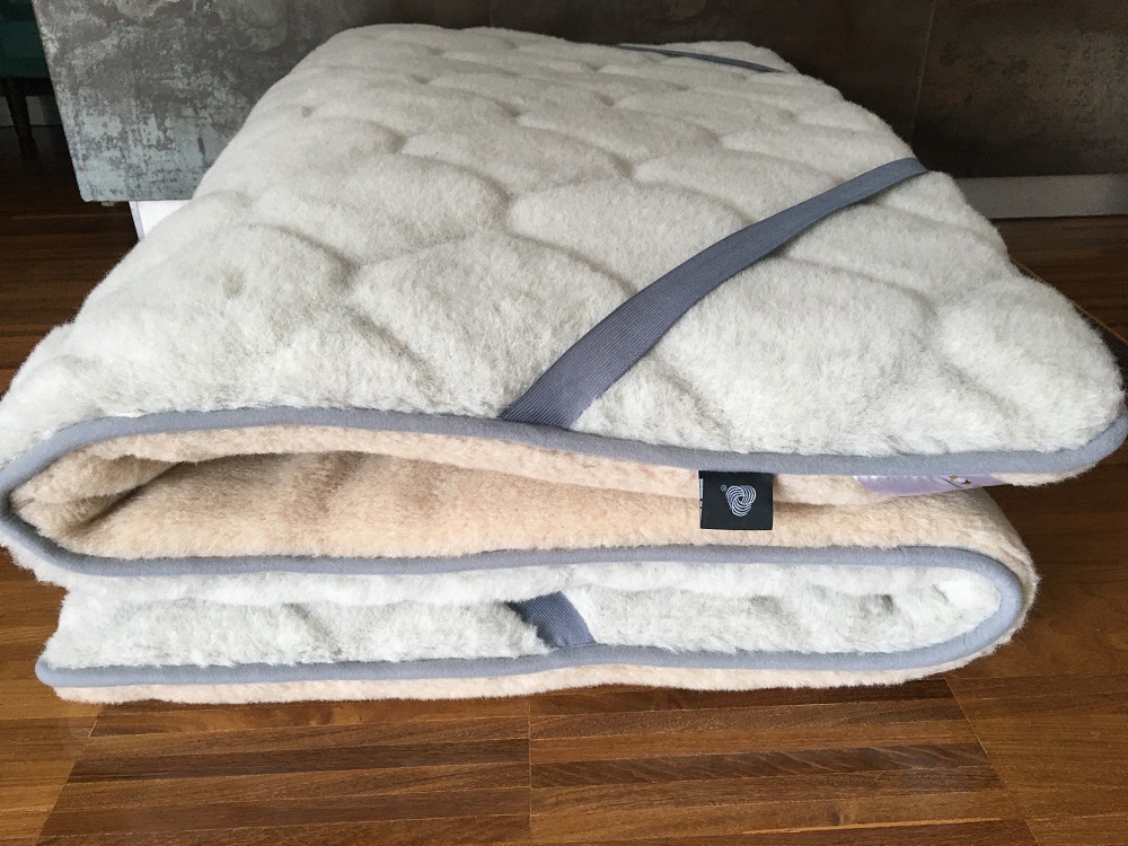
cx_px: 564
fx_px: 945
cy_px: 423
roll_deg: +1.7
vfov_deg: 48.2
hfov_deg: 61.7
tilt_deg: -29.2
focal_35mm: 29
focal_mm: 4.15
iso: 50
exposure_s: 1/33
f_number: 2.2
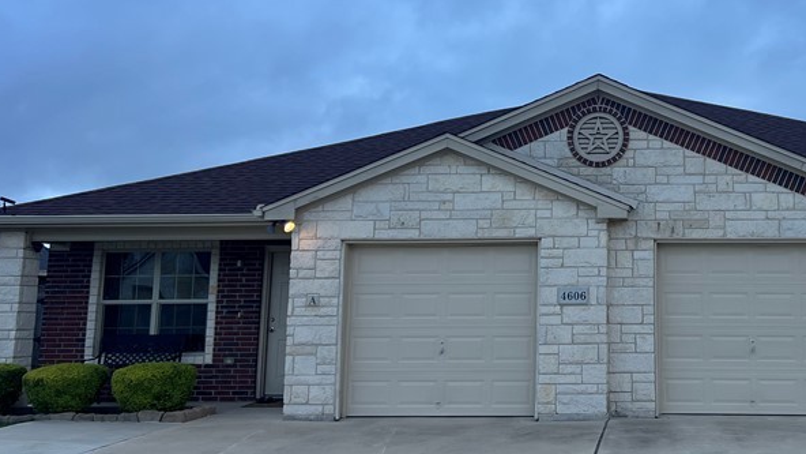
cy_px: 128
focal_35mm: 49
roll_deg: +0.6
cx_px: 615
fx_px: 1047
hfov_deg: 40.8
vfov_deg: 24.2
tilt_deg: +9.6
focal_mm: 5.7
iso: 50
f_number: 1.5
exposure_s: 1/330
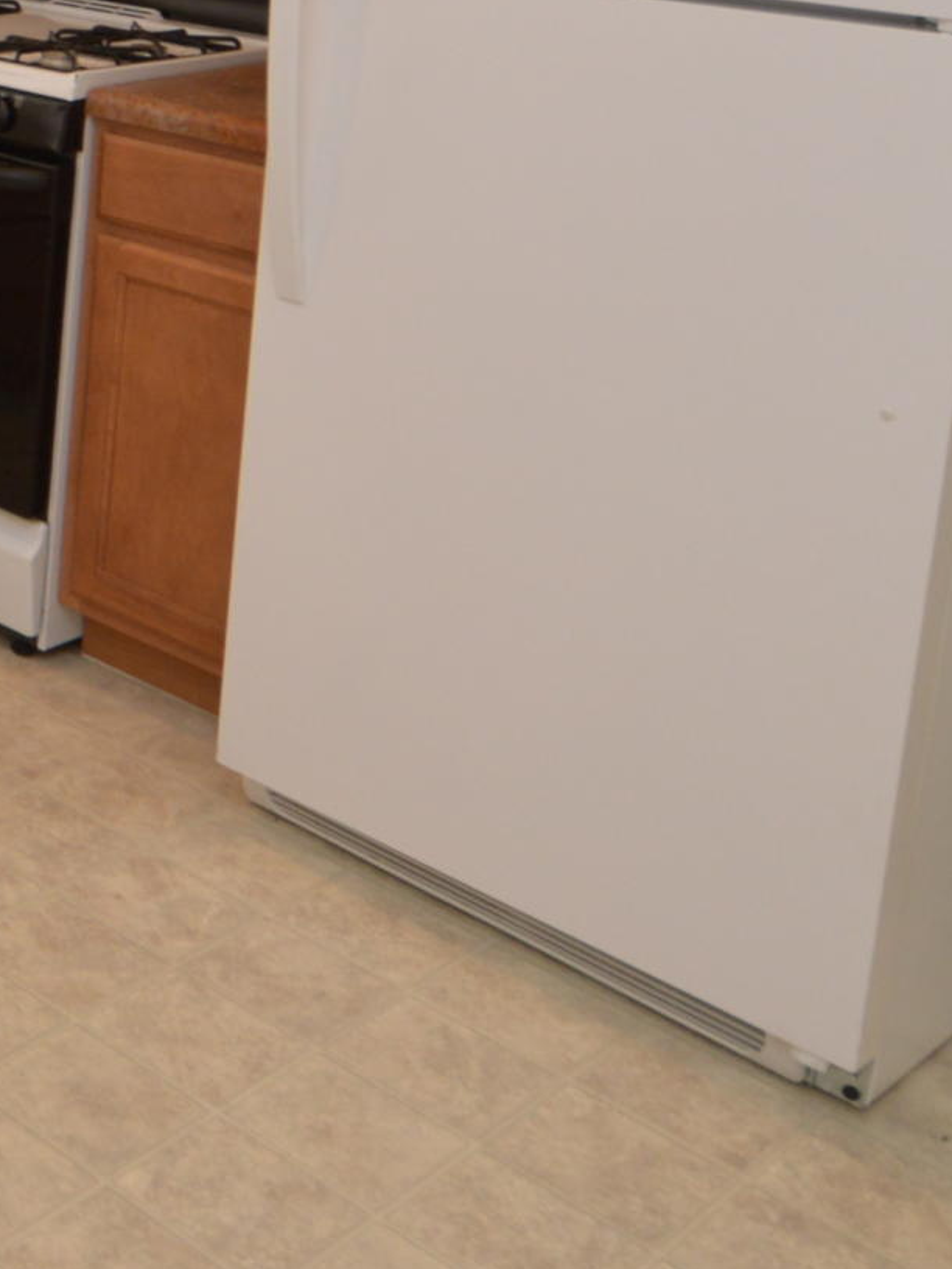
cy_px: 64
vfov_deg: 33.7
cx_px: -540
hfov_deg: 22.0
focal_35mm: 53
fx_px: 1943
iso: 450
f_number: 4
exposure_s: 1/60
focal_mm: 10
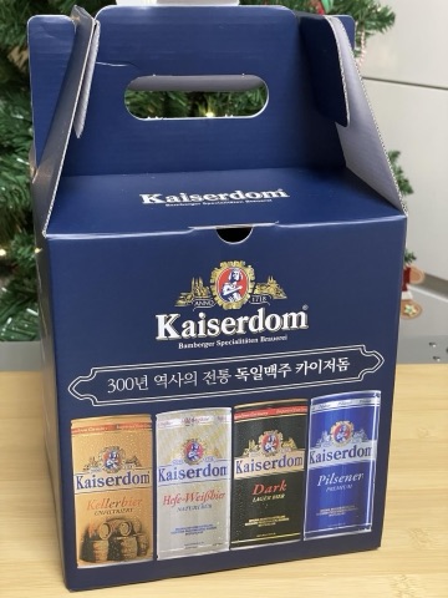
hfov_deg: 28.0
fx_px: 897
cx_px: 224
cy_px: 299
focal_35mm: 52
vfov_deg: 36.8
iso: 500
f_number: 2
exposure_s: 1/51
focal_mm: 6
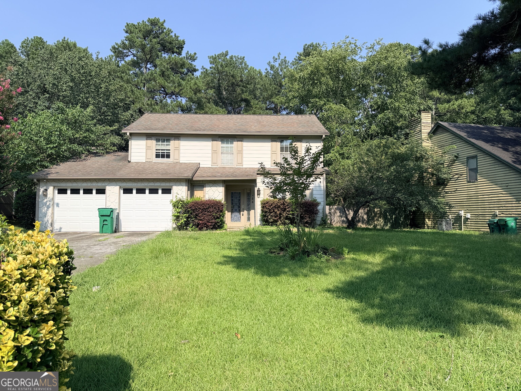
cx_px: 260
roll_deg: +0.2
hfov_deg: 71.6
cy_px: 196
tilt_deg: +3.0
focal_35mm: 24
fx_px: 361
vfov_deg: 56.8
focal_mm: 6.76
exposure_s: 1/3145
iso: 80
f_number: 1.78
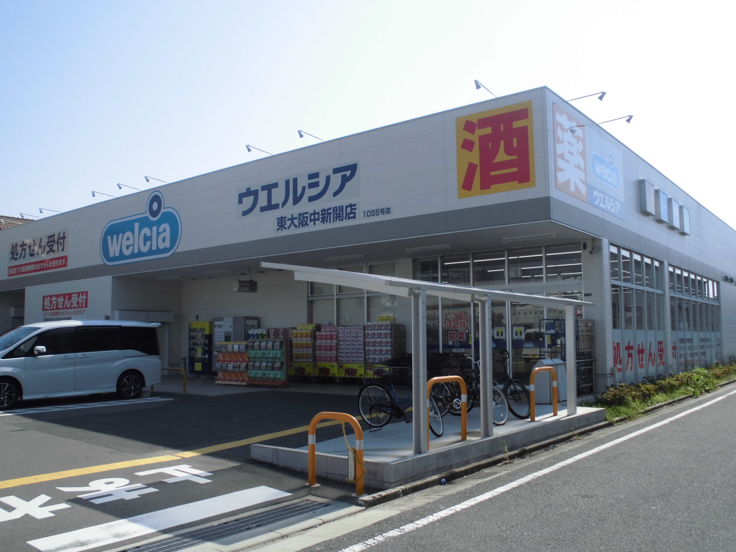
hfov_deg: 60.0
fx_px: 638
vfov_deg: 46.8
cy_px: 281
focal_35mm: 30
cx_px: 378
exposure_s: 1/640
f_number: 3.7
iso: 100
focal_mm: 5.3
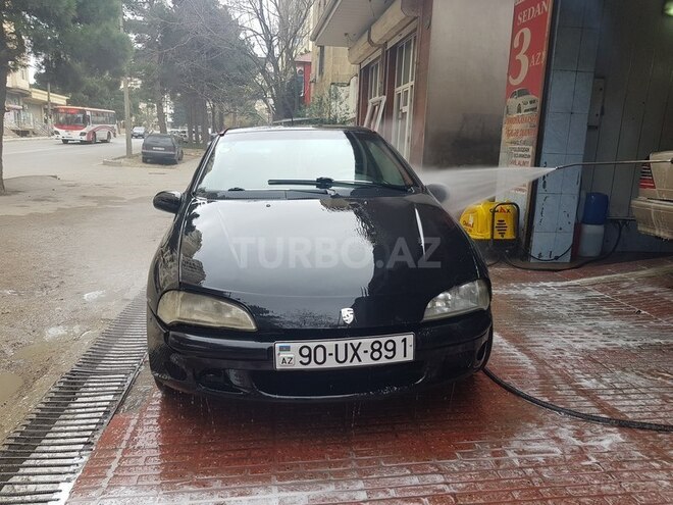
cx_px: 336
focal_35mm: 26
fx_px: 505
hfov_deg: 67.3
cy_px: 252
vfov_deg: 53.1
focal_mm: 4.2
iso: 40
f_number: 1.7
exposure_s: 1/135
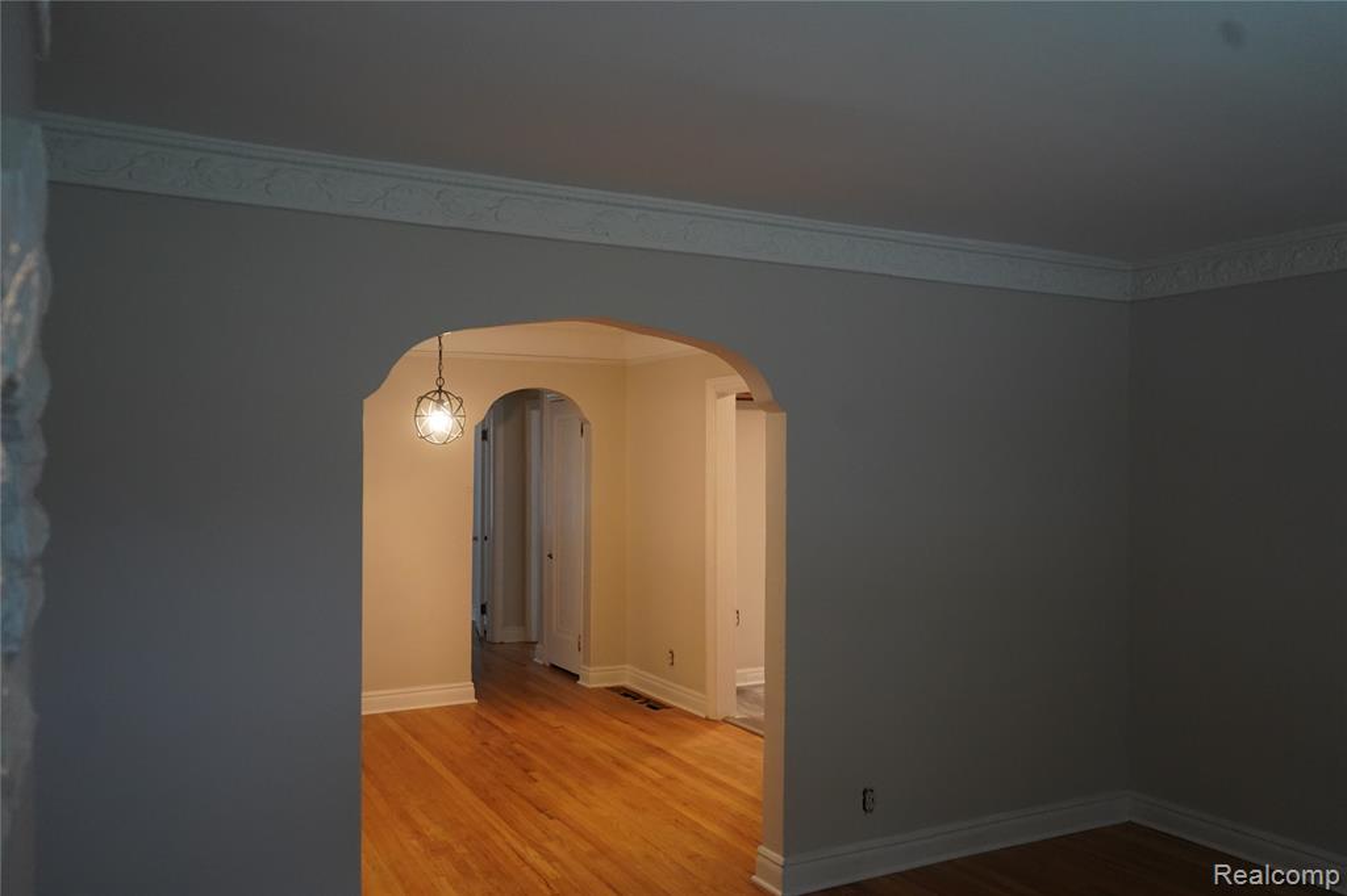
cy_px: 448
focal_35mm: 28
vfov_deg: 46.4
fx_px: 1047
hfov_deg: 65.5
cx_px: 674
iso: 4000
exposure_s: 1/160
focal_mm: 28
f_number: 3.5
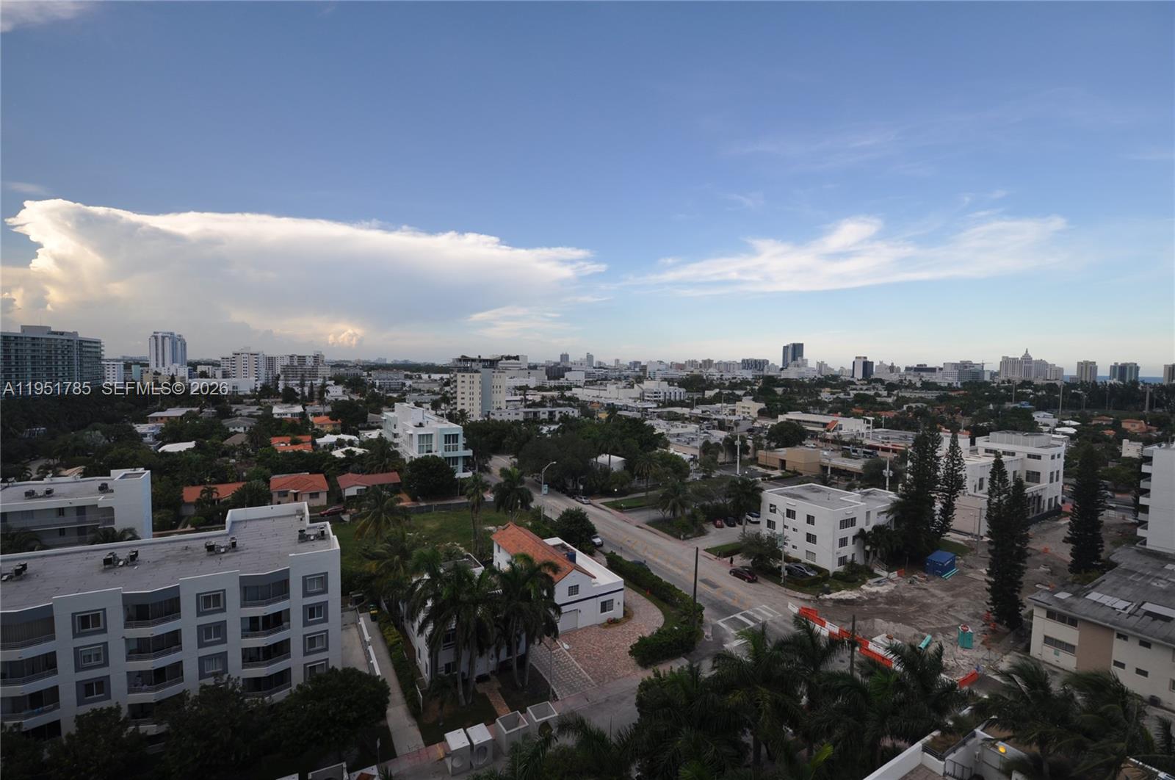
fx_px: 489
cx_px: 588
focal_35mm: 15
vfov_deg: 77.2
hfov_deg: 100.5
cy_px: 390
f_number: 7.1
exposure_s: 1/200
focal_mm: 10
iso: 200
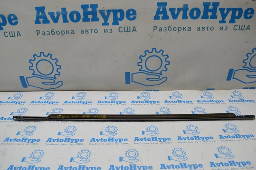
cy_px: 85
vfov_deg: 43.6
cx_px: 128
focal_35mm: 30
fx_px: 213
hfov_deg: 62.0
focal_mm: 20
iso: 400
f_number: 5.6
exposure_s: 1/125
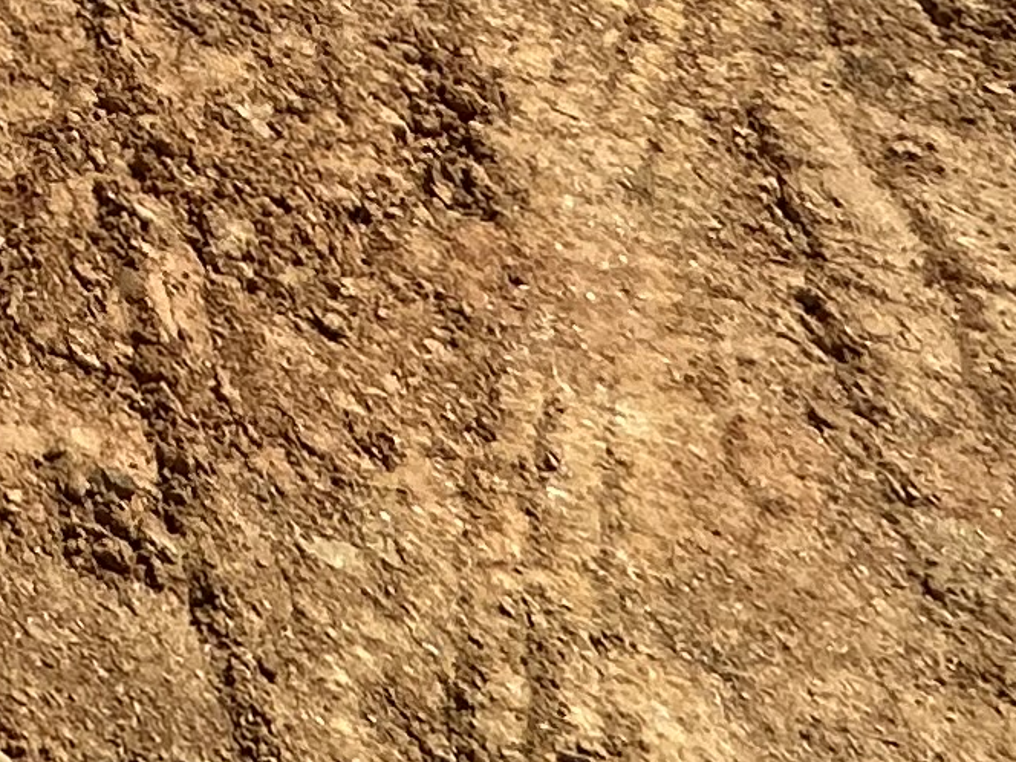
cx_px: -1172
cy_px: -1437
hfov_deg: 16.1
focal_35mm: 85
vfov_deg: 11.5
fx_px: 2495
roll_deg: +3.3
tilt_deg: -1.3
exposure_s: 1/3509
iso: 50
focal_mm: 2.22
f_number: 2.2
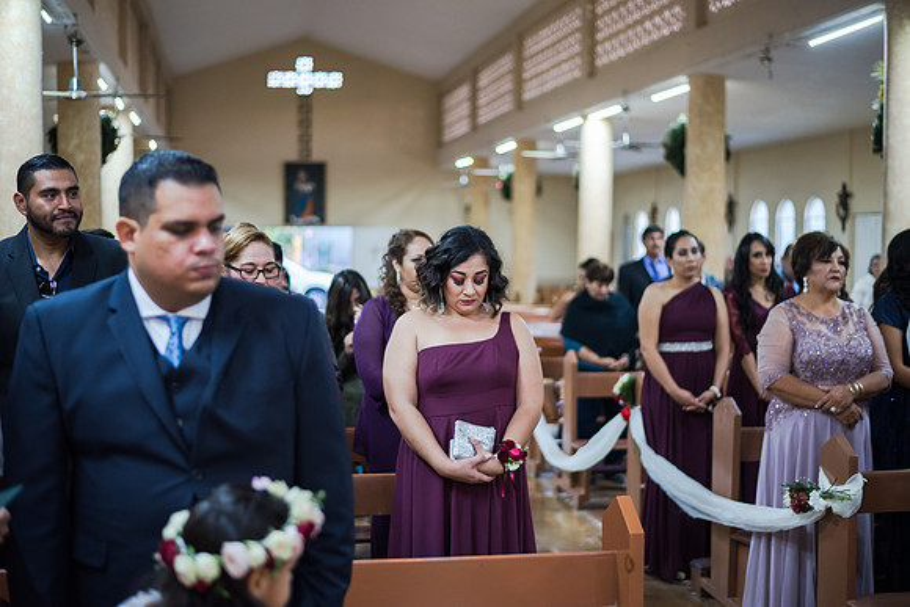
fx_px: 1264
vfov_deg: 27.0
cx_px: 455
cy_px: 304
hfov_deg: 39.6
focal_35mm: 50
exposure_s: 1/160
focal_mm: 50
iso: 1600
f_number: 1.8
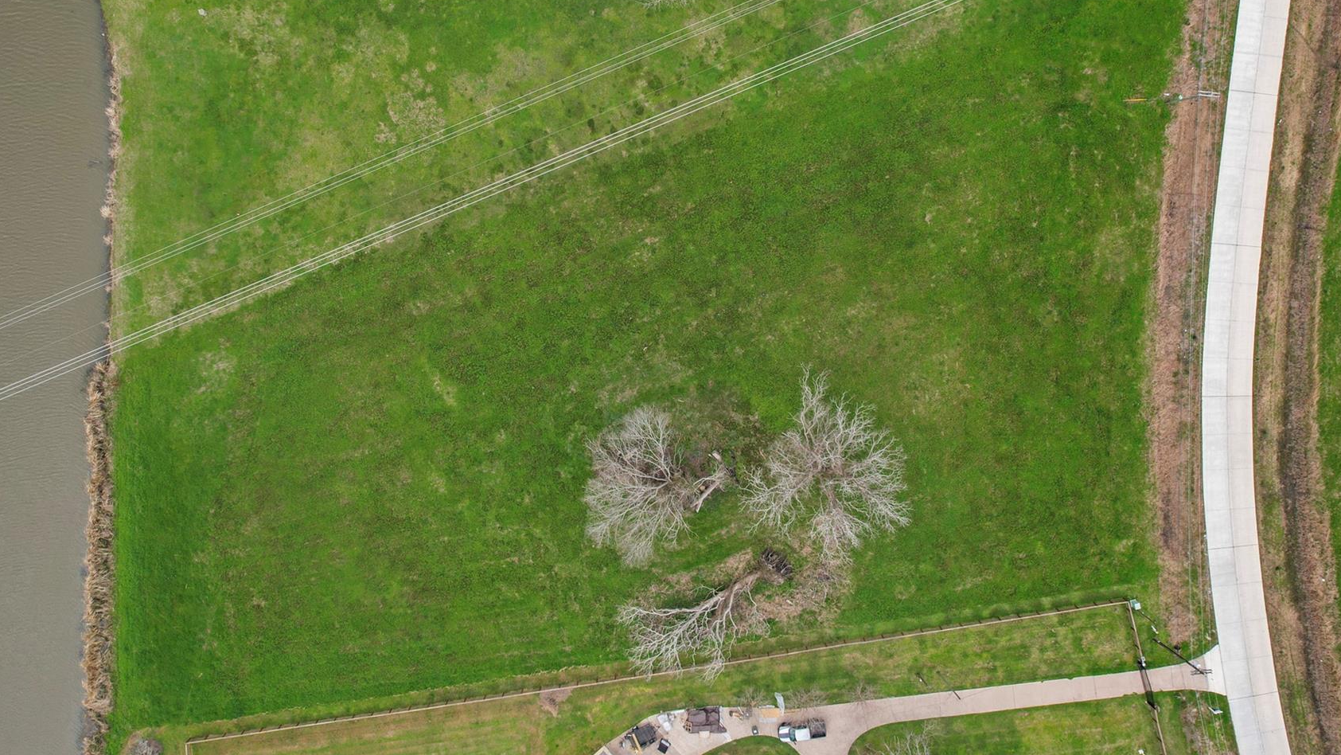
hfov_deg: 67.9
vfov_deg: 40.9
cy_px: 242
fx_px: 996
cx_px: 635
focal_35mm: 28
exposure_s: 1/730
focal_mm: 8.38
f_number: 2.8
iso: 100
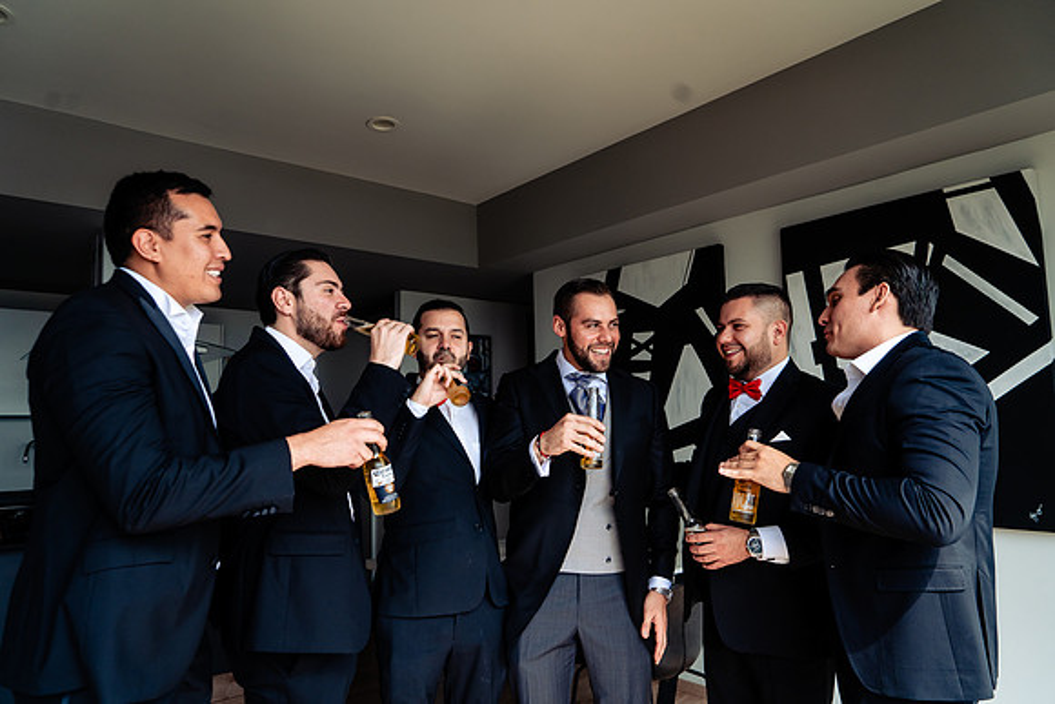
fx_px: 703
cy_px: 352
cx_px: 528
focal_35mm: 24
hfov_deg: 73.7
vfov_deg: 53.2
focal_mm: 24
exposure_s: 1/400
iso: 500
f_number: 5
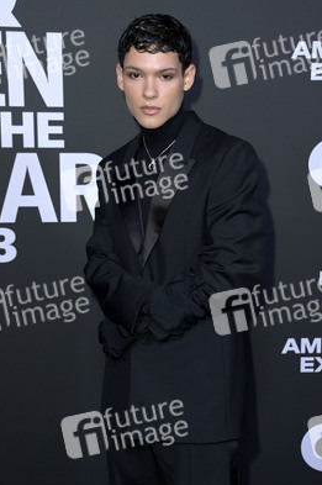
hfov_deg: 24.1
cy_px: 244
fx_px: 753
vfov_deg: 35.7
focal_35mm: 56
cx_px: 160
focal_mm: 55
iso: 1000
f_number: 5.6
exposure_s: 1/250
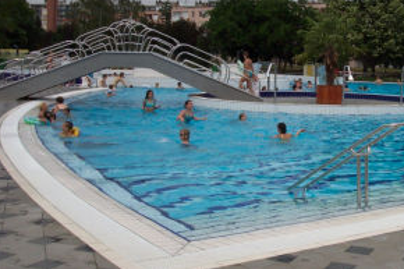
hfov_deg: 33.2
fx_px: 662
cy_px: 63
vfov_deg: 22.7
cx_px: 309
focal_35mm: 59
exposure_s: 1/1000
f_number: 4.8
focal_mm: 8
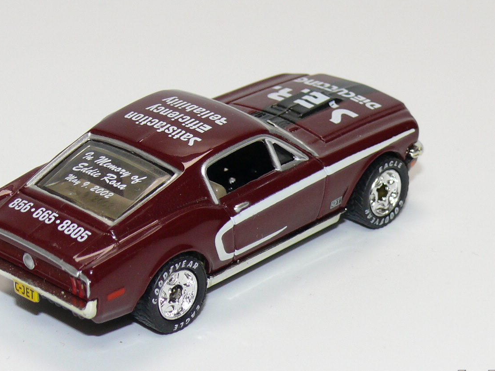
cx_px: 217
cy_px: 172
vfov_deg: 10.7
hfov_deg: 14.2
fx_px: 1987
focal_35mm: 139
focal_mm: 13
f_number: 4
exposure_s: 1/30
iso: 100
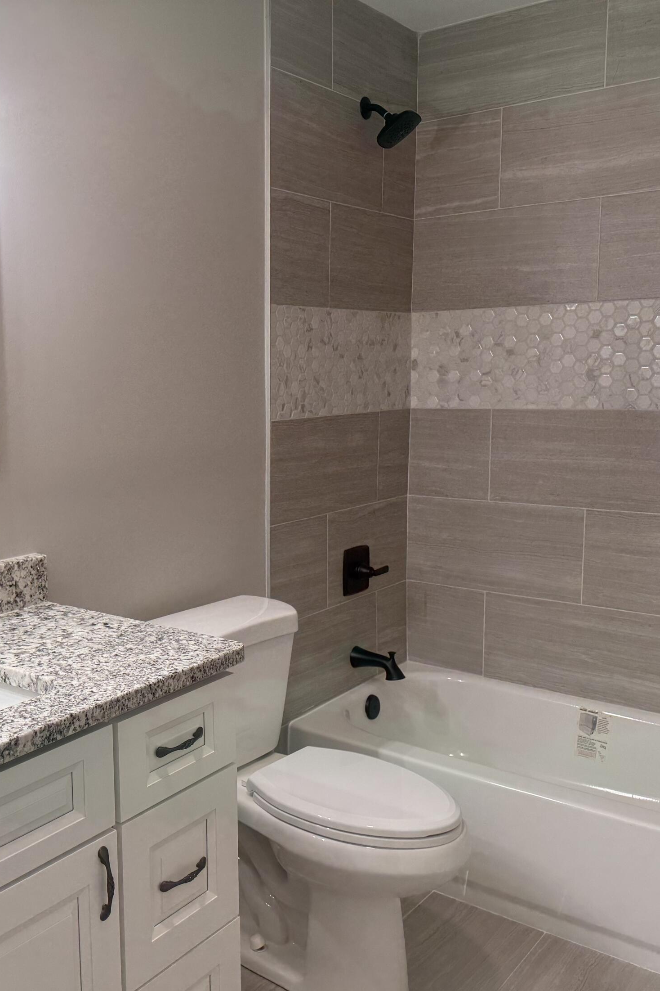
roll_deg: +0.9
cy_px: 505
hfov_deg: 38.1
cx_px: 187
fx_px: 935
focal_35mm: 34
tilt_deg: -7.6
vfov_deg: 55.8
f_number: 1.78
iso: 160
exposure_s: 1/230
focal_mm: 6.76
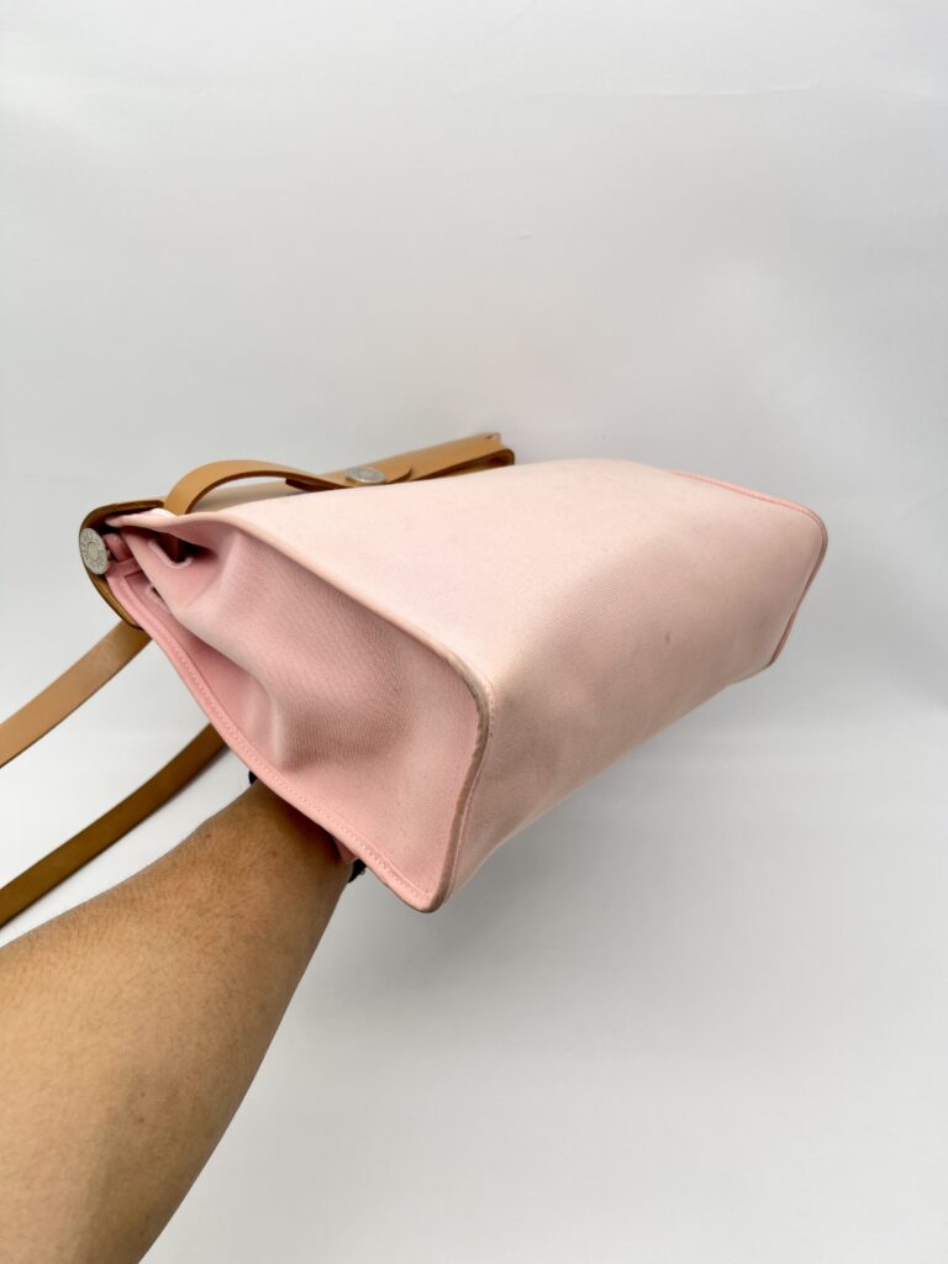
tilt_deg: -27.2
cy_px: 632
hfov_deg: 53.1
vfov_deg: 67.3
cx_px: 474
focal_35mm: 26
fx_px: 949
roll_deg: +0.6
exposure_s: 1/142
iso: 32
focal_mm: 5.7
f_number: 1.5
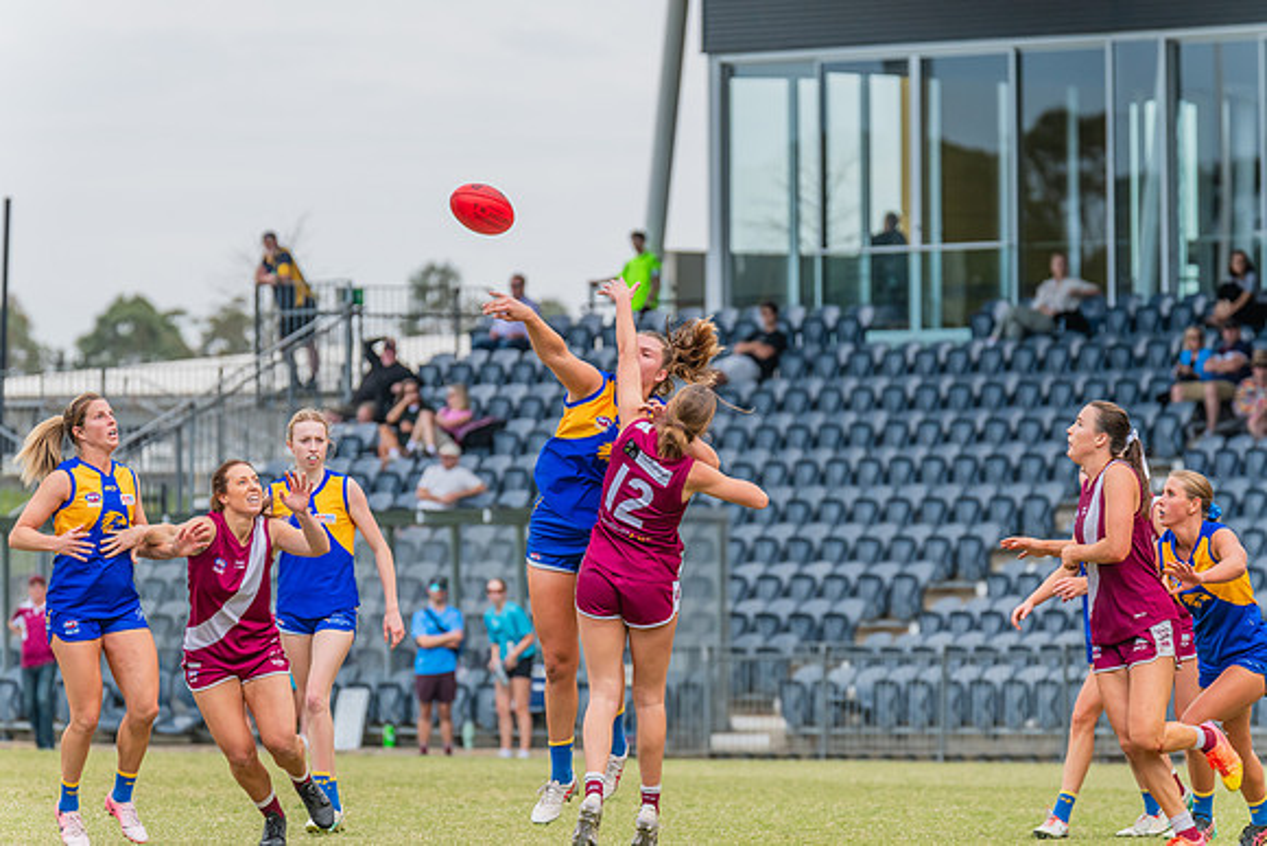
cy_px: 423
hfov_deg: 6.6
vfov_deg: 4.4
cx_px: 632
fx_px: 11026
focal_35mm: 313
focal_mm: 310
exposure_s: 1/1250
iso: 800
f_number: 9
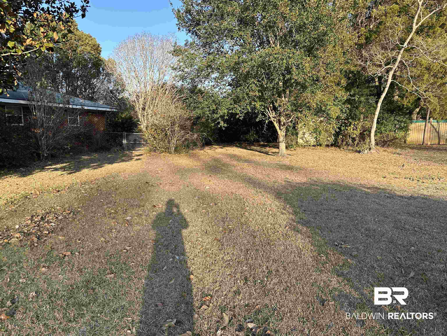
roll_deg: +1.4
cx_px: 224
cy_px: 168
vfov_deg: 56.8
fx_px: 310
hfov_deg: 71.6
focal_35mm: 24
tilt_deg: -7.6
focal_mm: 6.86
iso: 80
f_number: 1.78
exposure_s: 1/1019
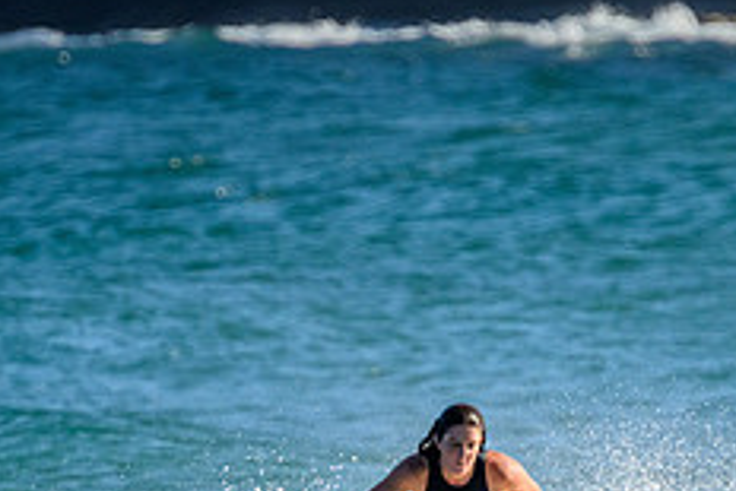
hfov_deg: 1.0
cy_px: 594
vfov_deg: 0.7
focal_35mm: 2001
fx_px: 40933
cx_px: 479
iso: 1800
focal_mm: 800
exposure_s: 1/2000
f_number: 11
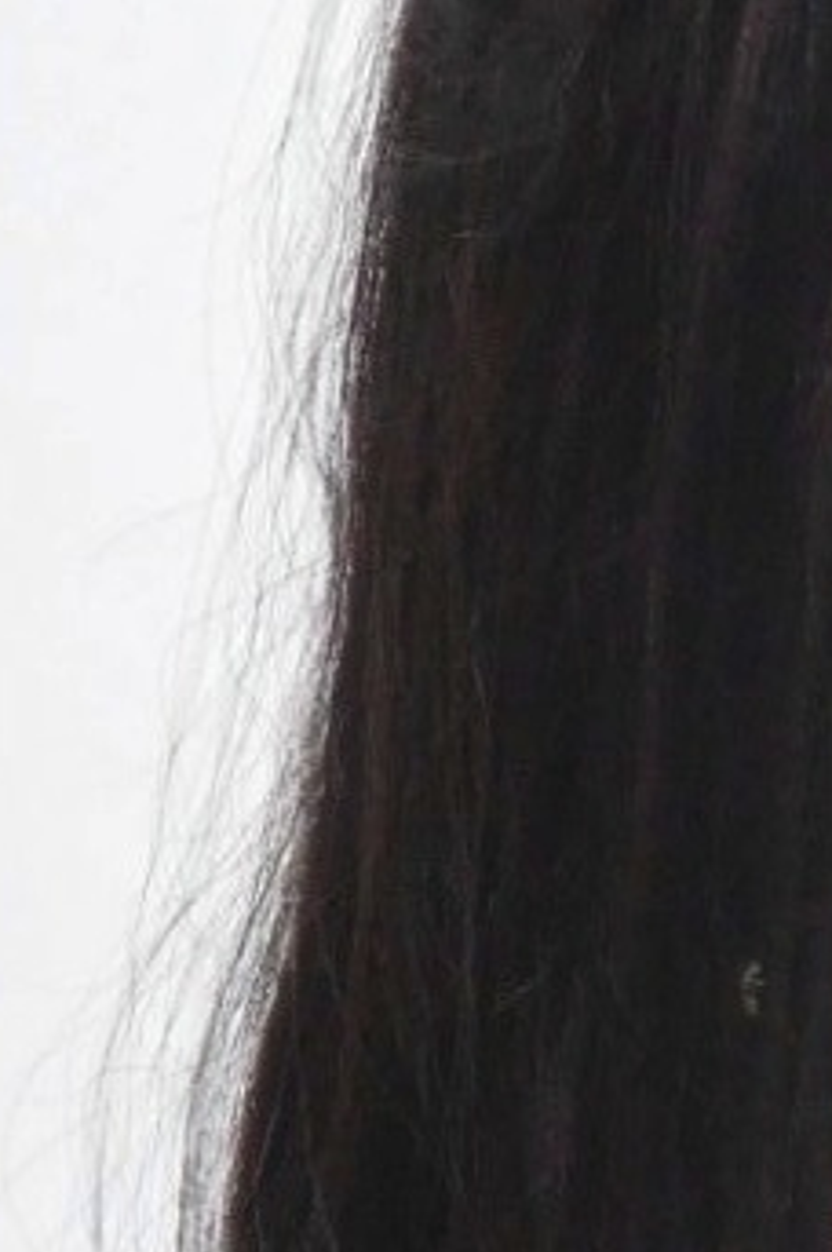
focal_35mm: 377
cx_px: 1719
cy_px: 1967
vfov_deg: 5.4
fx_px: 13095
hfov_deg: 3.6
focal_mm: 52
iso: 3200
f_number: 5
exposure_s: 1/125
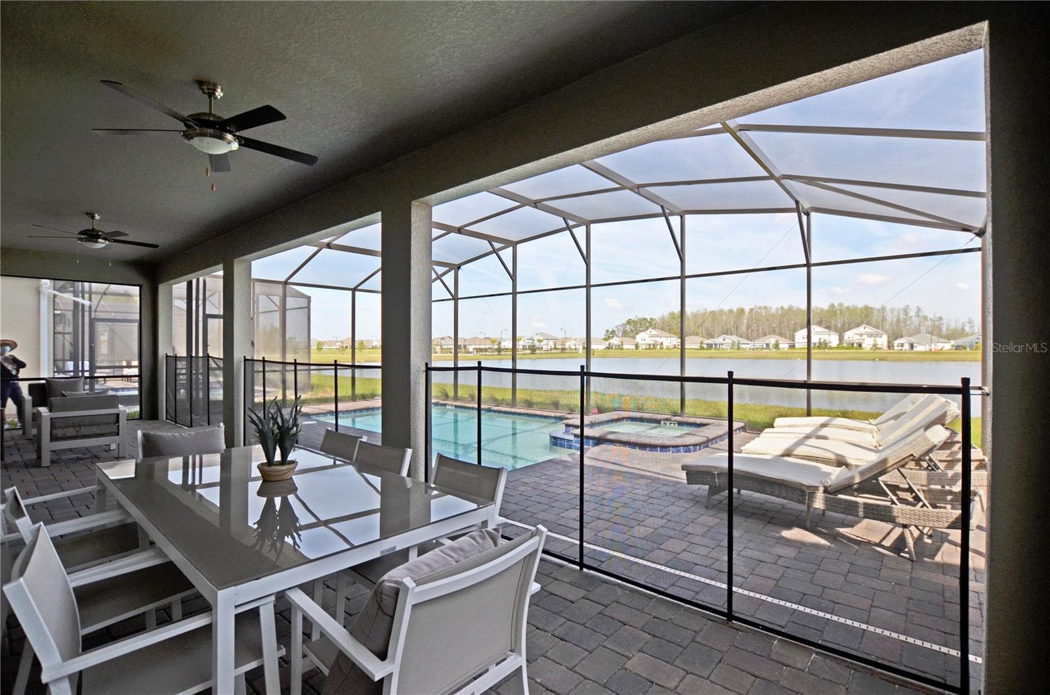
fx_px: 437
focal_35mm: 15
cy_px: 348
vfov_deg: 77.0
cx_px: 525
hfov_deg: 100.5
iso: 220
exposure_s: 1/1000
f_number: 4.5
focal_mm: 10
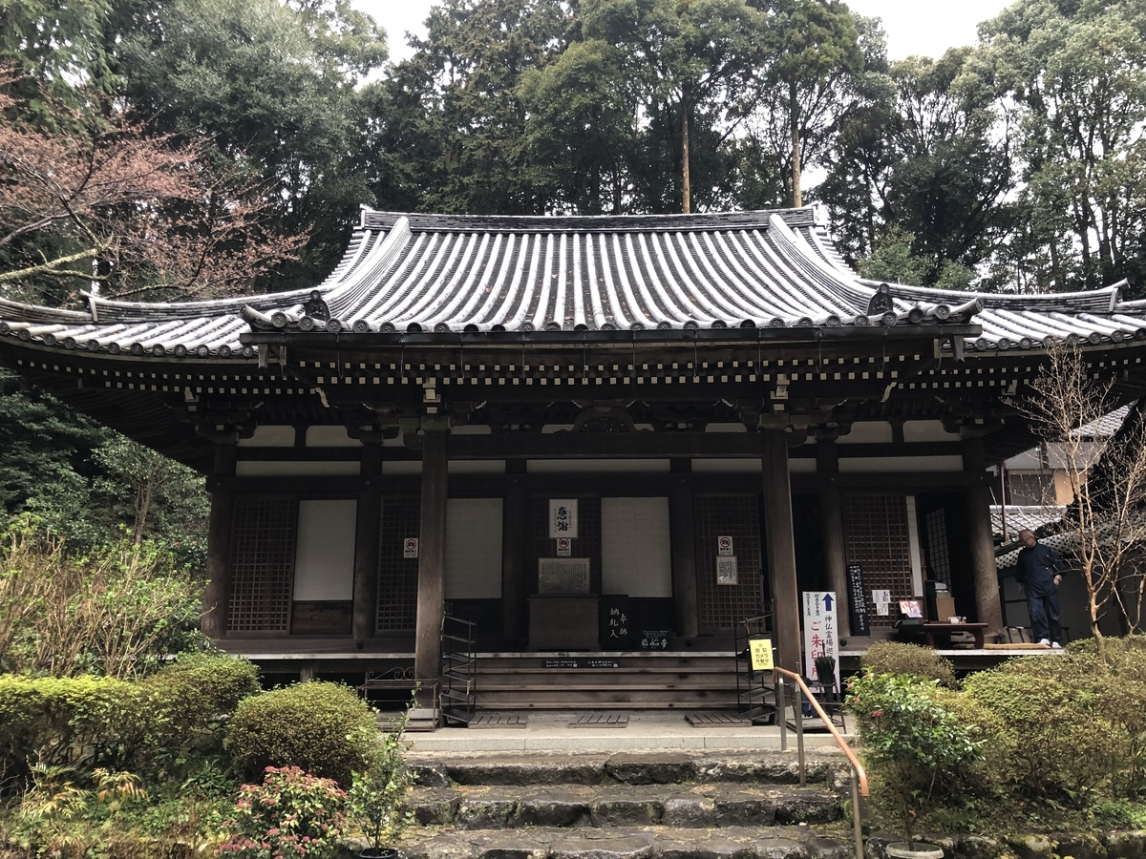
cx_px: 573
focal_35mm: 28
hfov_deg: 63.4
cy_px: 430
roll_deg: +0.2
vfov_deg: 49.7
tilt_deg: +13.2
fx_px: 927
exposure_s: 1/30
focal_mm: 3.99
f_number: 1.8
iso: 25
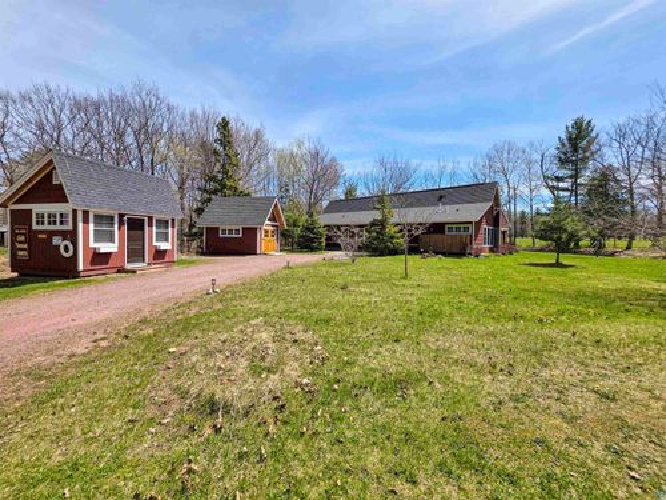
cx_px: 333
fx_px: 250
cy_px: 250
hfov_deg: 106.2
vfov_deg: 89.9
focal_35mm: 13
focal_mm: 2.2
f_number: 1.9
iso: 40
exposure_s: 1/2537
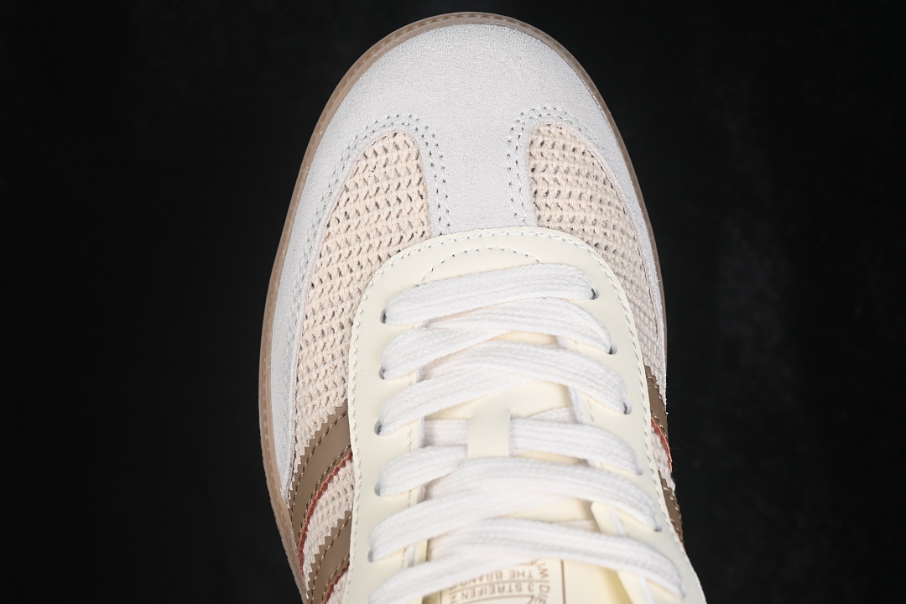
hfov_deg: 27.0
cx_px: 453
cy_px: 302
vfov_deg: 18.2
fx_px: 1887
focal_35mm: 75
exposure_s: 1/80
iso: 160
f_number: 7.1
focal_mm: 50
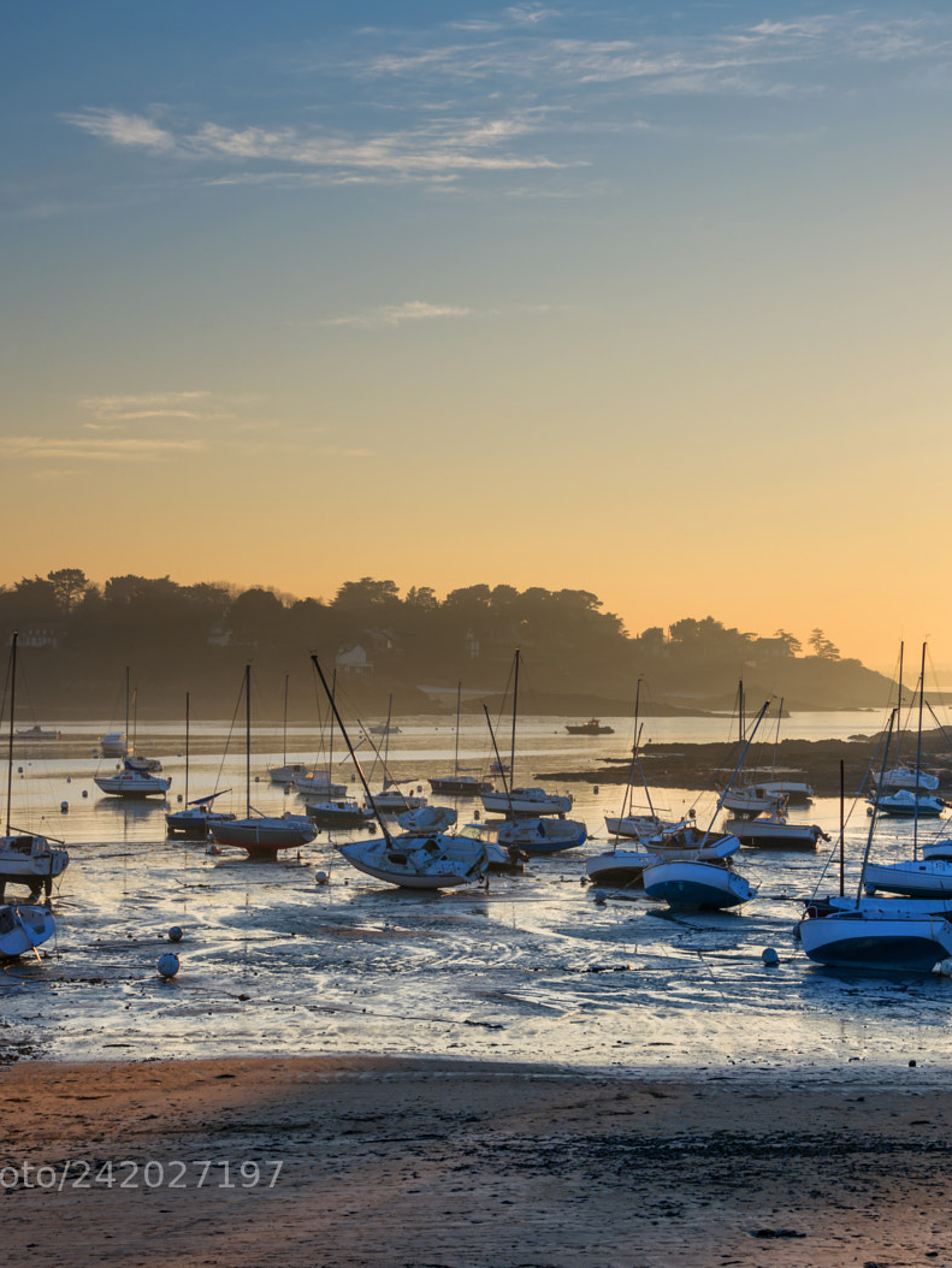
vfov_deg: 26.7
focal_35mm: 73
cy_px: 627
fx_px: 2676
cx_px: 617
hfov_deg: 20.1
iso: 100
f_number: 11
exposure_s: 1/200
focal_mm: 50
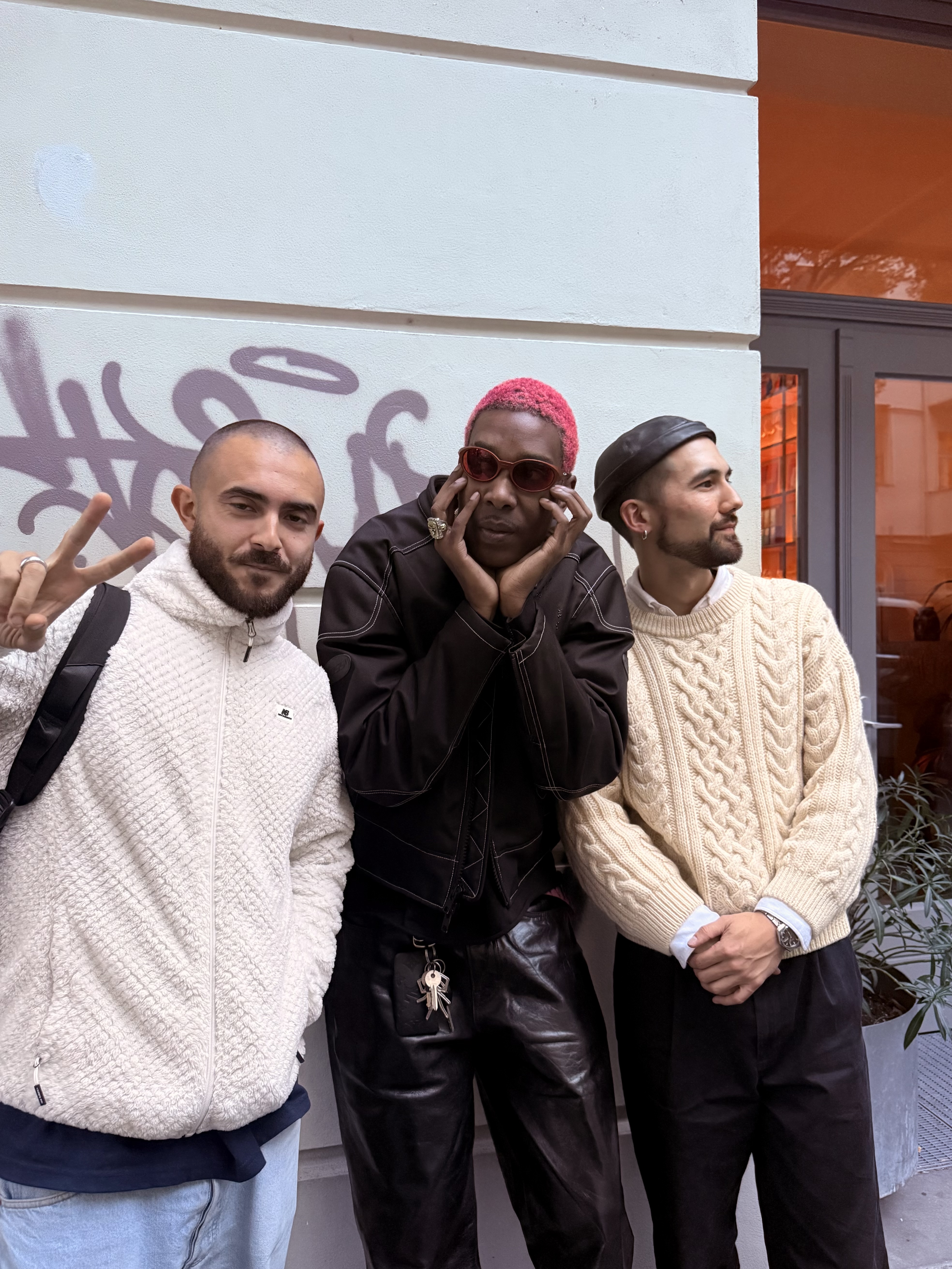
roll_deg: -0.3
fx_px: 880
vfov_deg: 71.6
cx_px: 476
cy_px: 634
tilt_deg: +0.4
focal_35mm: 24
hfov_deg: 56.8
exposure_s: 1/60
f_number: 1.78
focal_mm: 6.76
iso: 800
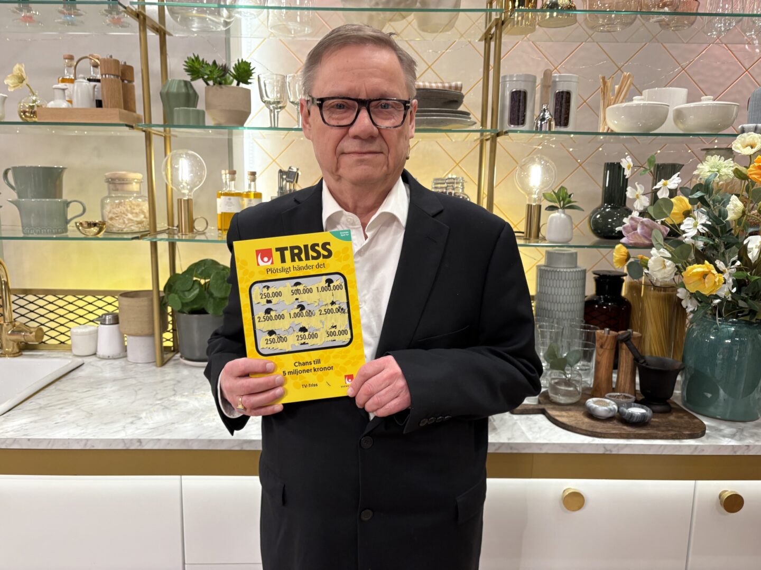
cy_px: 285
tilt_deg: -9.1
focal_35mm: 26
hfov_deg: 67.3
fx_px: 572
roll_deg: -1.1
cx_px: 380
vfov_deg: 53.1
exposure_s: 1/80
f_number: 1.6
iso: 125
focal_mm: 5.96
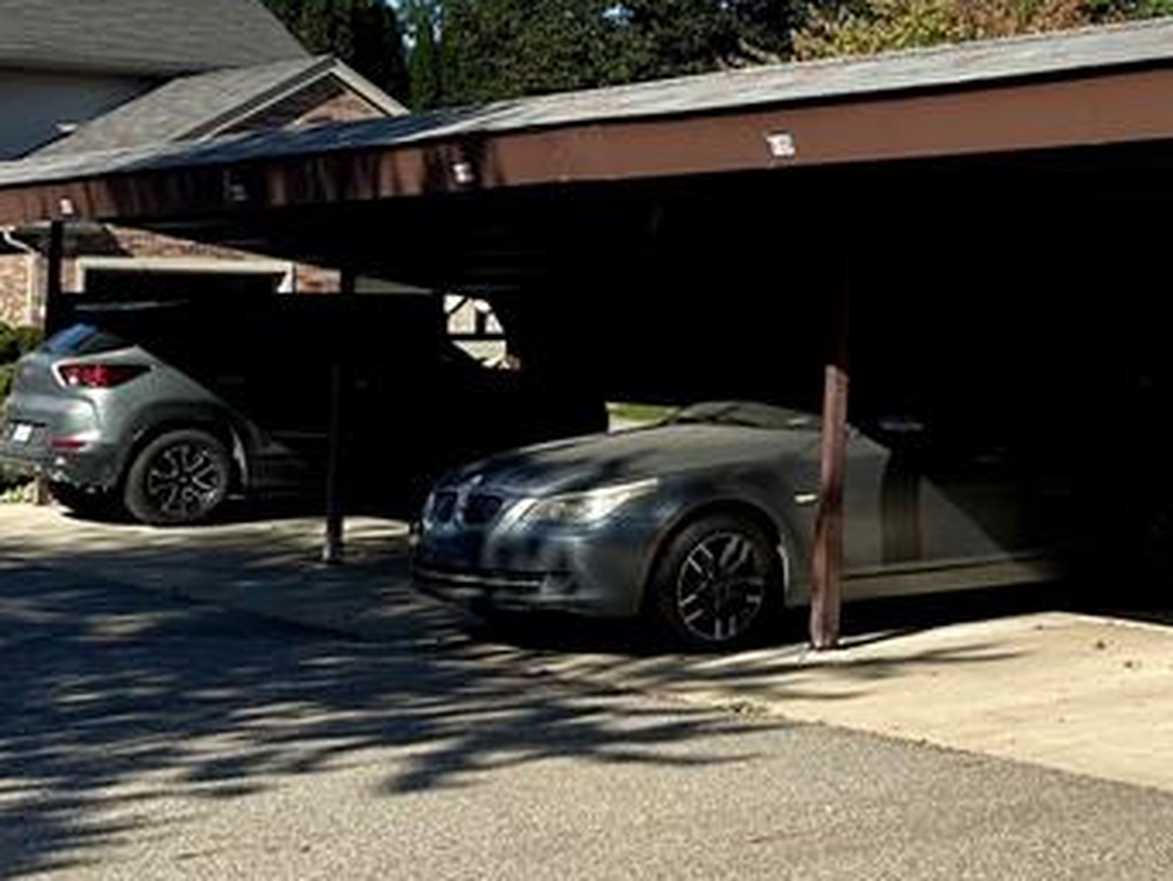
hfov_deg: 24.5
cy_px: 62
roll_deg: +0.0
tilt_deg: +6.1
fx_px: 2441
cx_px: 1400
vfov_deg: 20.0
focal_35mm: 72
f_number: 1.78
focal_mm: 6.86
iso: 80
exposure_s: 1/4016
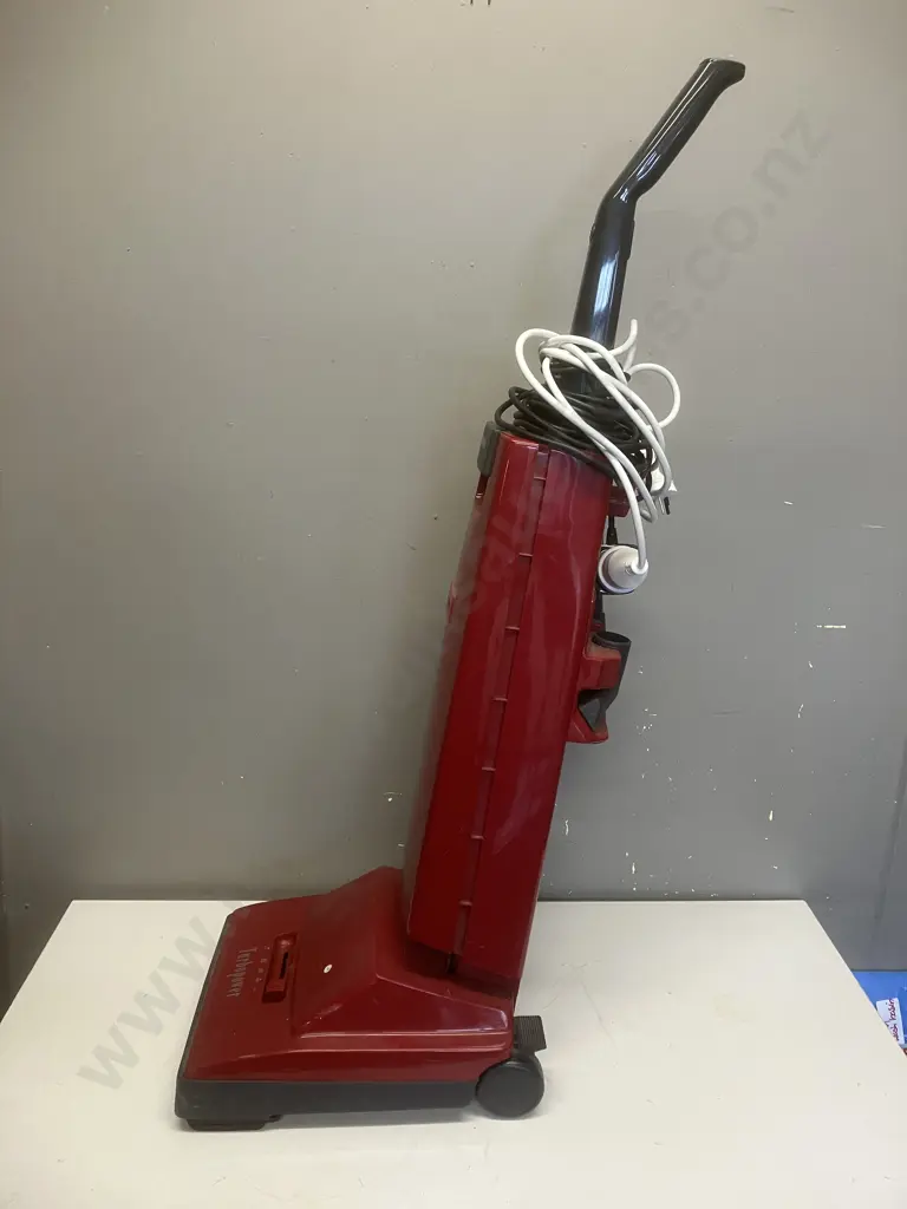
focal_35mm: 28
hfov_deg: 49.7
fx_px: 978
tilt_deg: -13.4
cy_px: 604
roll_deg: -1.6
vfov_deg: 63.4
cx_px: 454
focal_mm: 3.99
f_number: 1.8
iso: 64
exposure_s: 1/50
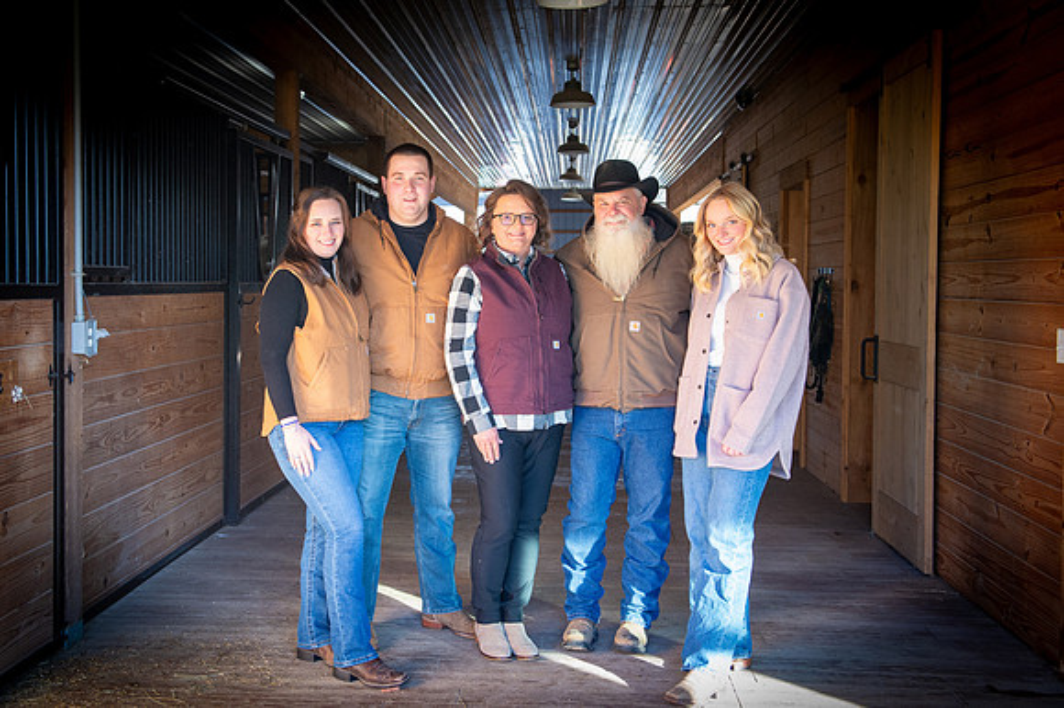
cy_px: 321
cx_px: 460
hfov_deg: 45.2
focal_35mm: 43
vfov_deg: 31.0
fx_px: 1275
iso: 1250
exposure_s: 1/60
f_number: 5
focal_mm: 38
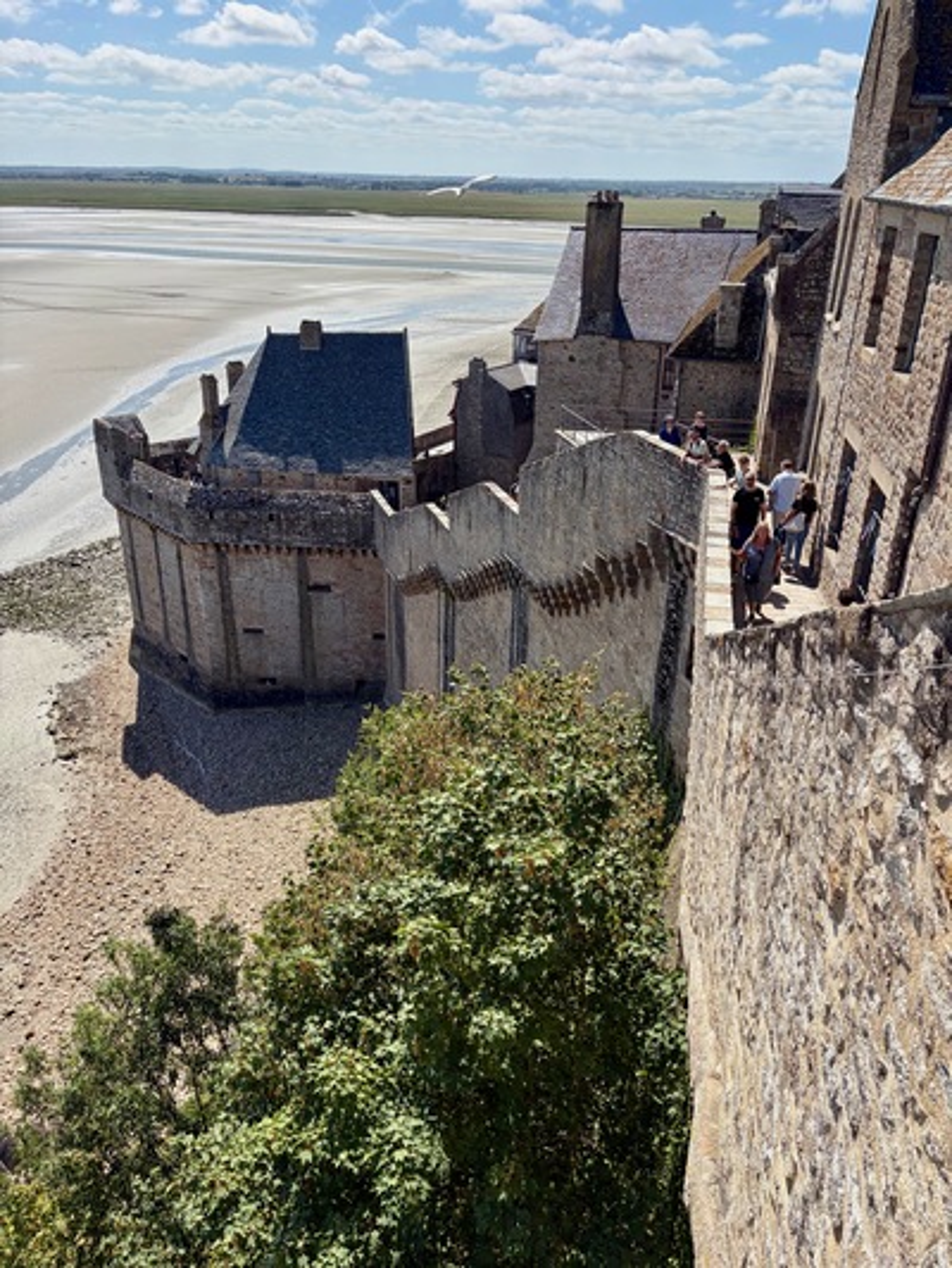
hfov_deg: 53.1
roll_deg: -1.3
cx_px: 476
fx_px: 953
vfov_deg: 67.3
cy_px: 634
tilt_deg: -23.2
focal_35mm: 26
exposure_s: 1/3448
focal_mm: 5.96
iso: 50
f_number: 1.6
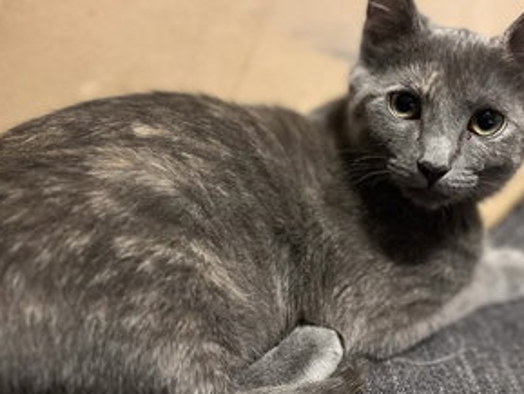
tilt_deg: -32.9
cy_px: 181
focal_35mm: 45
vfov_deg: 32.2
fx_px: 681
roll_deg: -9.6
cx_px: 299
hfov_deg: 42.0
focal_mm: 5.1
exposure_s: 1/40
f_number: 1.6
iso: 640
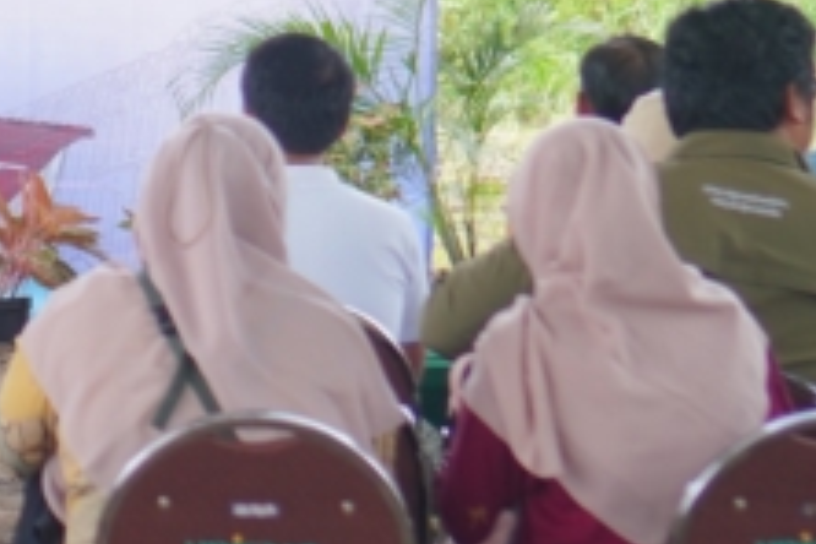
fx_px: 4119
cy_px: 206
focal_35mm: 182
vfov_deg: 7.6
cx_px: -257
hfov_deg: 11.0
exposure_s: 1/400
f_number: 2.2
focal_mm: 35
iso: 100
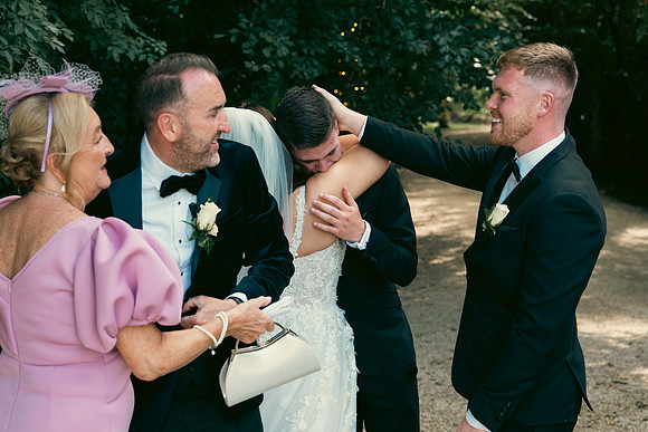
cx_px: 324
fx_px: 1296
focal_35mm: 72
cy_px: 216
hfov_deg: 28.1
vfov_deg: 18.9
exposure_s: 1/200
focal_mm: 48
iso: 250
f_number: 3.5
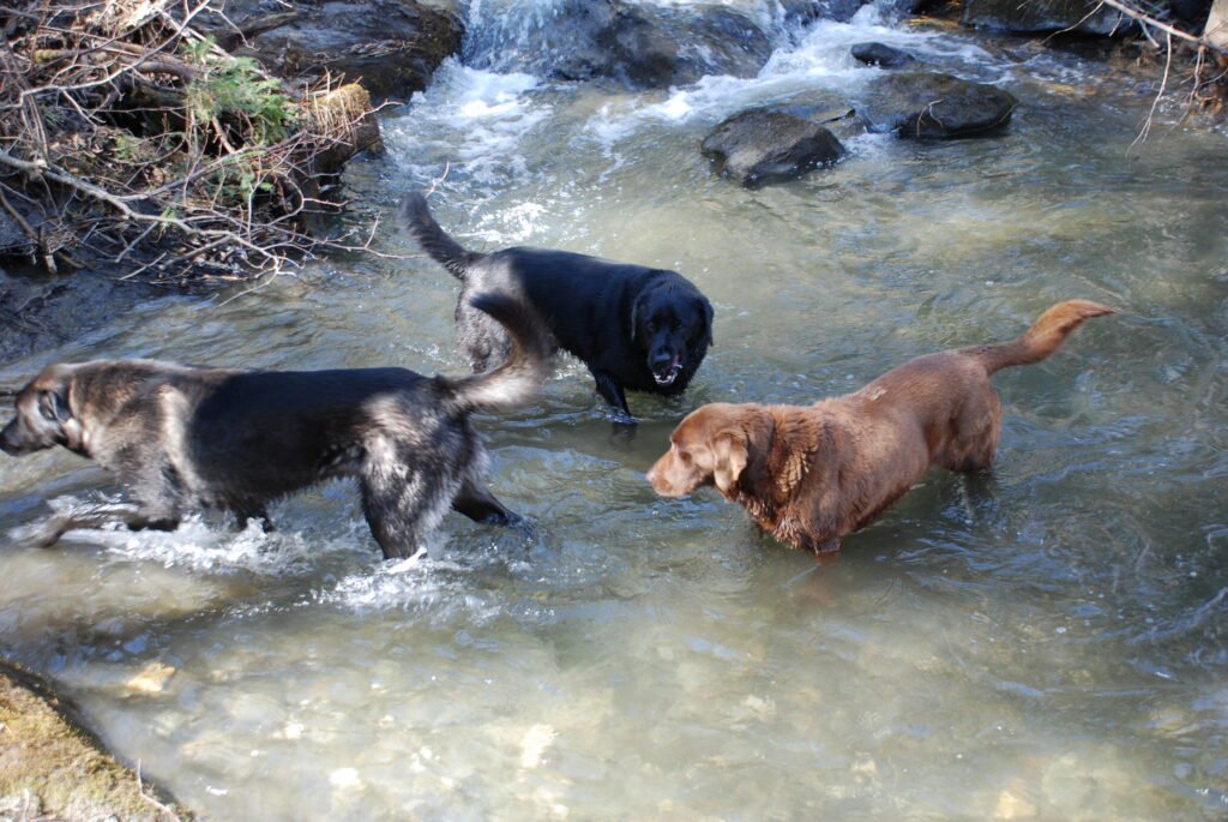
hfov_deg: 37.8
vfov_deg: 25.8
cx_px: 614
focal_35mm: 52
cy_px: 411
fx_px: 1793
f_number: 4.5
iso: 250
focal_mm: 35
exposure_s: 1/80
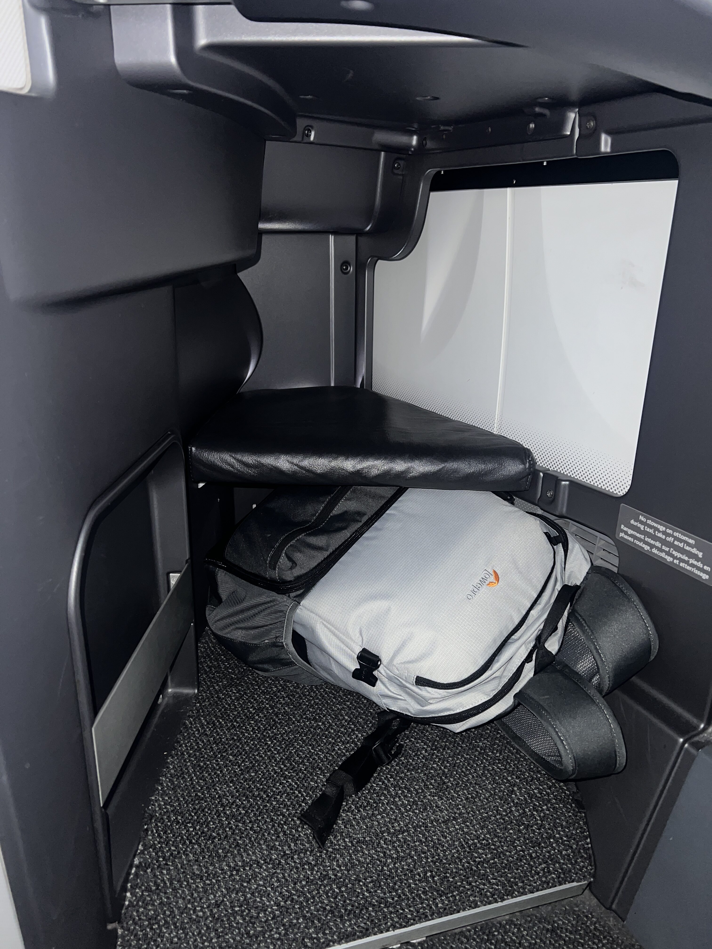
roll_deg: +0.2
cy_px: 474
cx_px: 356
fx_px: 713
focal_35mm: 26
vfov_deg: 67.3
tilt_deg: -17.5
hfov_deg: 53.1
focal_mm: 5.7
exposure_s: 1/4
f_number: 1.5
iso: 40
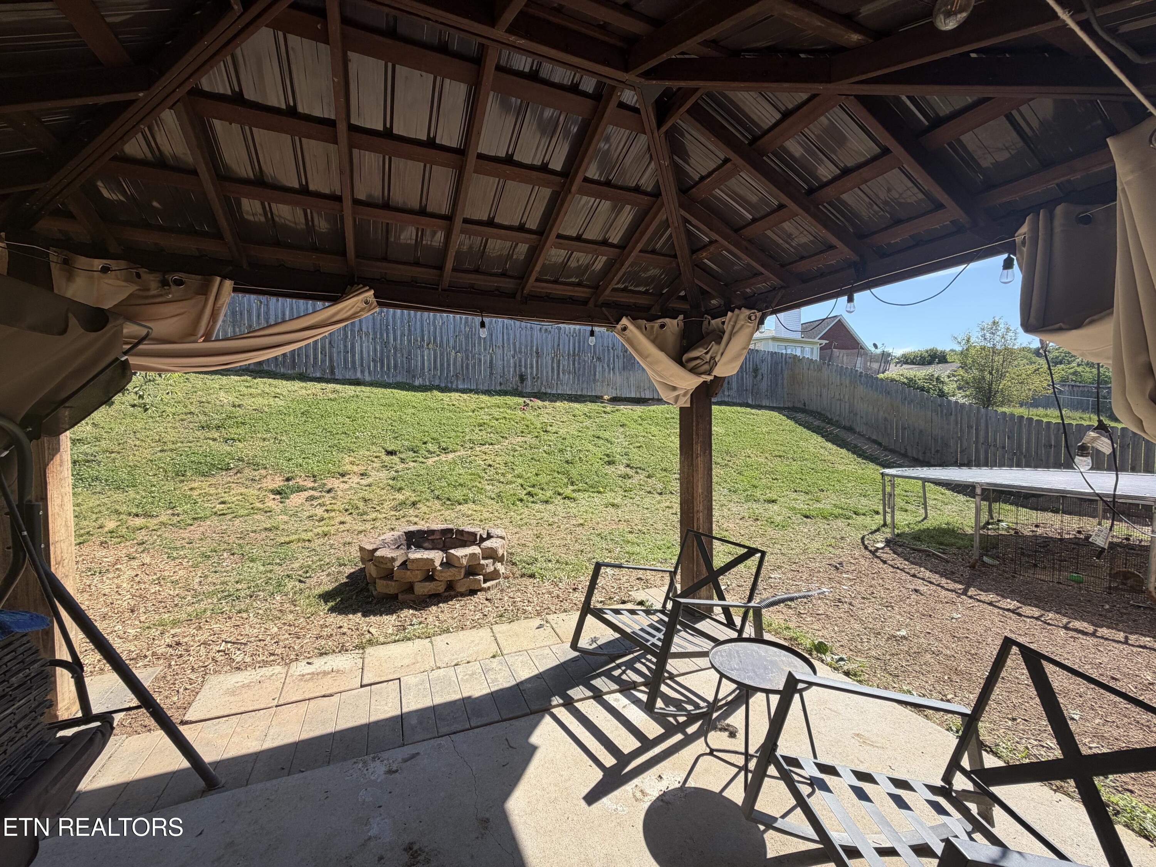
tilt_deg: +0.3
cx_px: 578
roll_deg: +0.0
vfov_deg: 85.7
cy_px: 434
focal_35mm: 14
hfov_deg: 102.1
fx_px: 468
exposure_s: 1/709
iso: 40
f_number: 2.2
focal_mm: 2.22
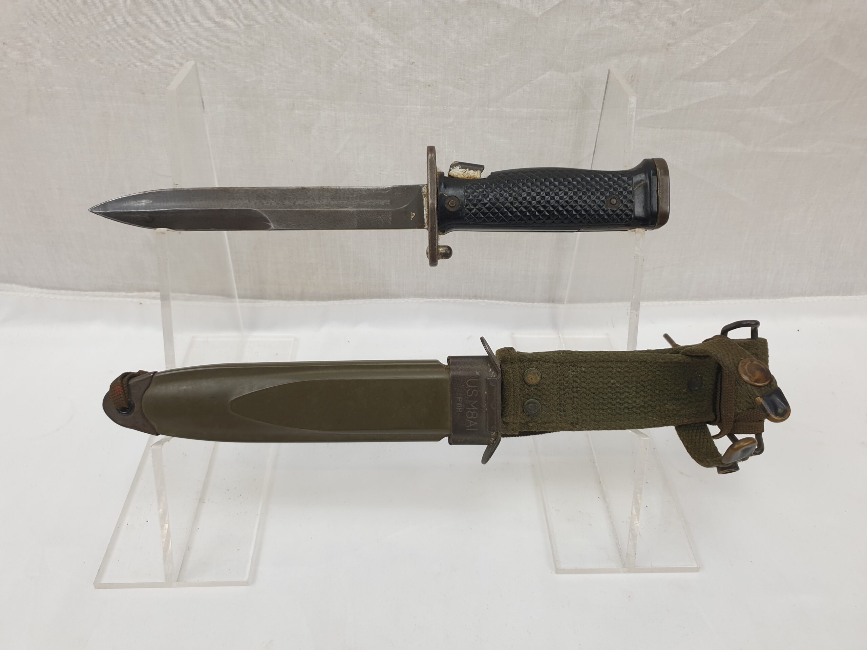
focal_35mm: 26
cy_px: 325
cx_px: 434
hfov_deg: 67.3
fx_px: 651
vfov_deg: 53.1
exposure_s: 1/119
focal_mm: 4.3
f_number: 1.5
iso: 50
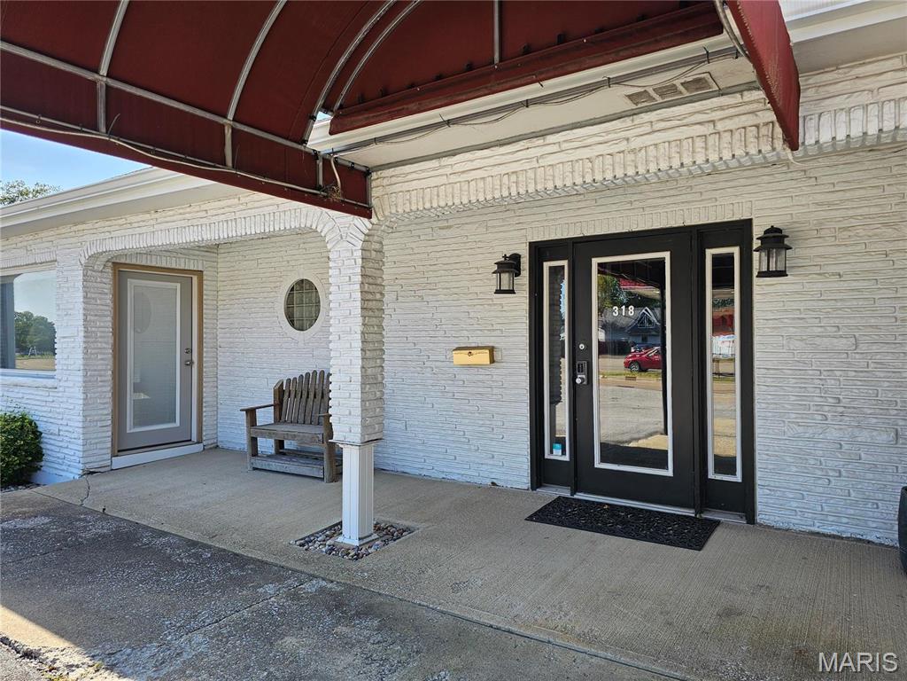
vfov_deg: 58.9
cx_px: 454
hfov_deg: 73.9
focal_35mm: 23
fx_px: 603
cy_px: 340
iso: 10
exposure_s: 1/162
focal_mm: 6.3
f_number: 1.7
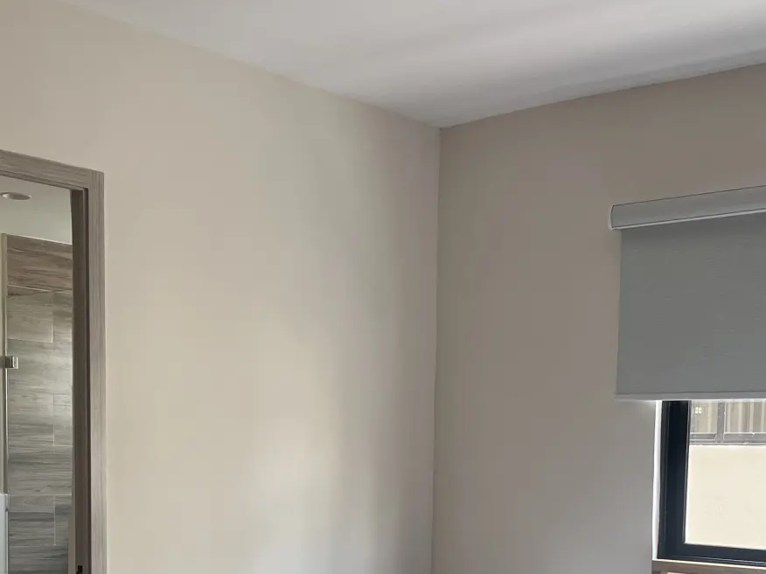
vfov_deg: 24.6
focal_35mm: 57
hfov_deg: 33.7
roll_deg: -1.3
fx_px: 1261
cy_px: 558
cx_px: 462
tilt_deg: -4.5
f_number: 1.5
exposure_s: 1/120
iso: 125
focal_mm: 5.7
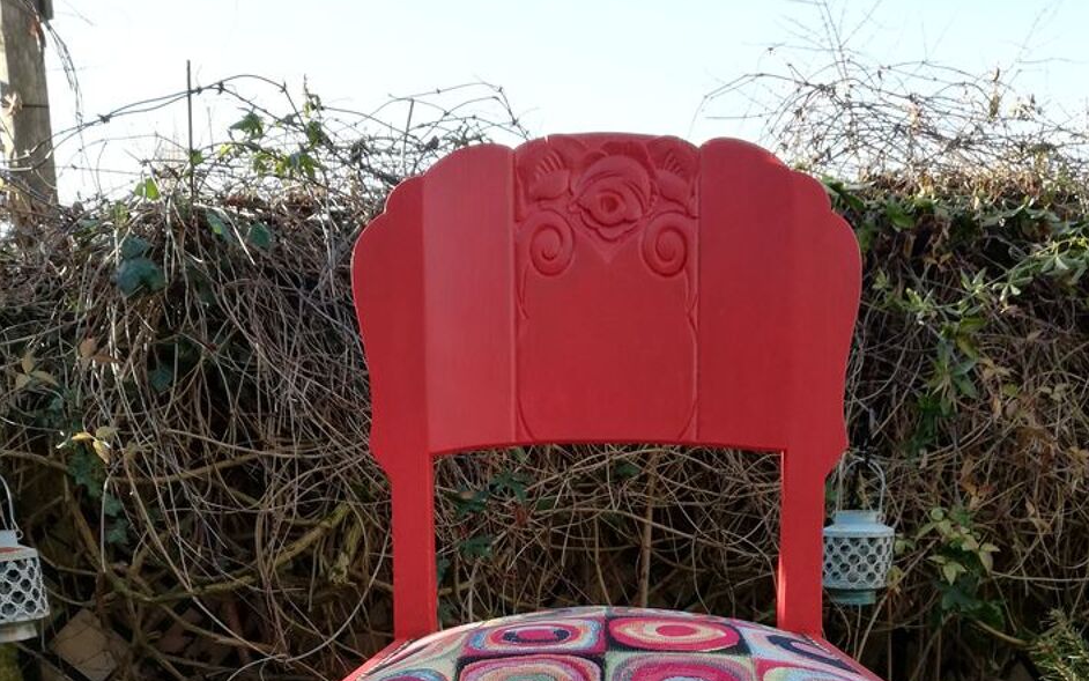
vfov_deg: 29.6
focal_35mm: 39
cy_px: 744
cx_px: 577
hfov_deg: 50.4
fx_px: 1158
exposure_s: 1/197
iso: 50
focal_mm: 3.81
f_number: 2.2
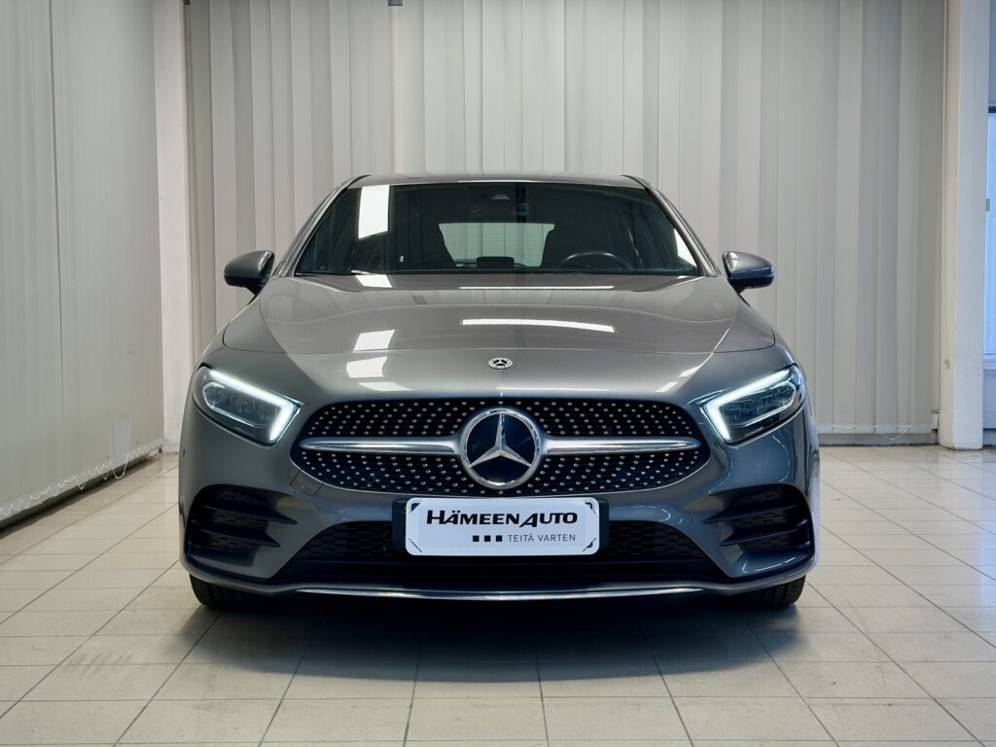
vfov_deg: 30.3
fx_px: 1381
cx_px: 498
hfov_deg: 39.7
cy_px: 374
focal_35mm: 48
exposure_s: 1/119
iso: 125
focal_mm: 6.76
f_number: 1.78
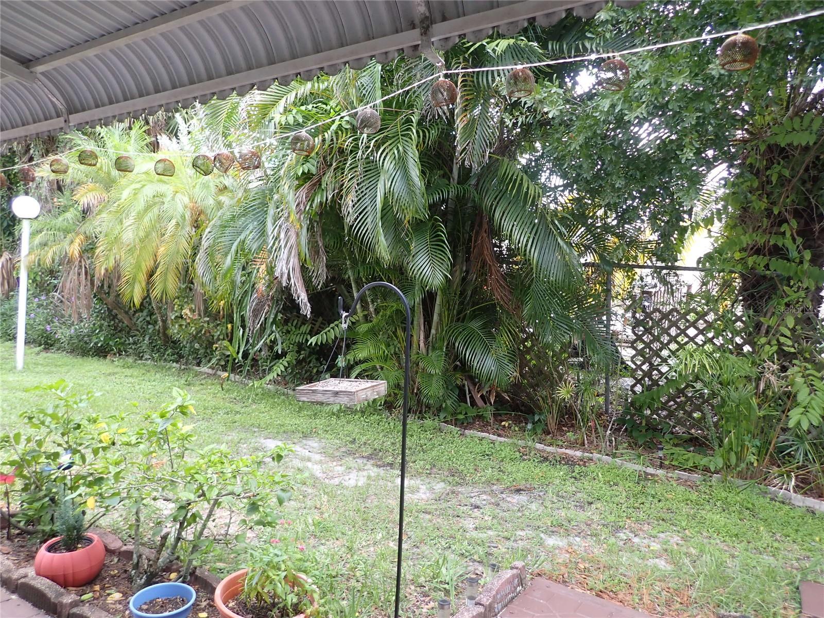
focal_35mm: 25
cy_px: 309
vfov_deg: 54.9
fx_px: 595
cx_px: 412
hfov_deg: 69.4
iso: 100
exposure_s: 1/125
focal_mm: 4.5
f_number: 2
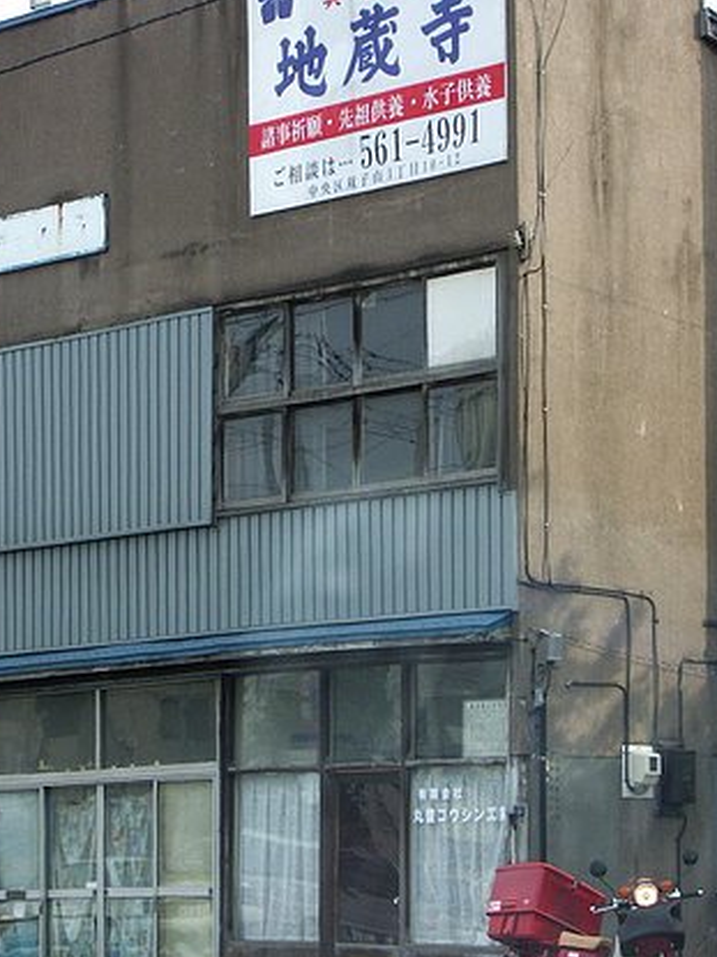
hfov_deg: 11.2
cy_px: 498
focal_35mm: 132
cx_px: 332
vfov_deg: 14.9
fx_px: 3647
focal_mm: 17.4
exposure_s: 1/200
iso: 160
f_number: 4.8
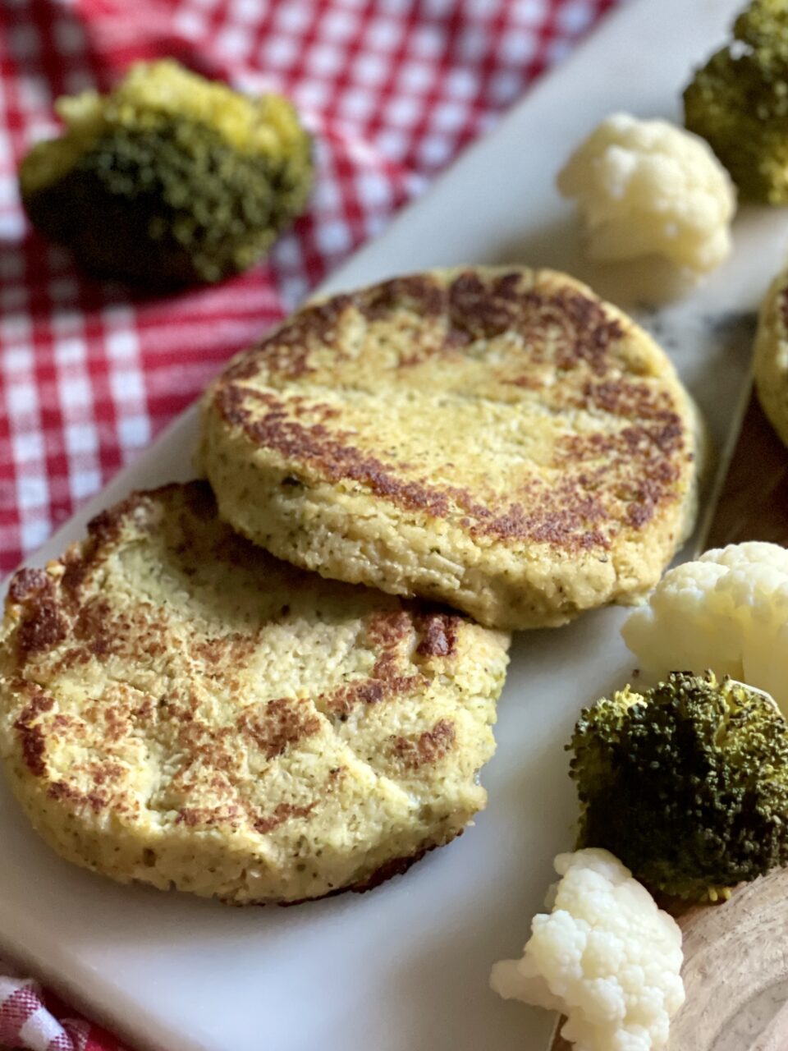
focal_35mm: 64
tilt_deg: -51.4
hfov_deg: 22.9
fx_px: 1943
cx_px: 394
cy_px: 526
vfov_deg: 30.3
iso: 400
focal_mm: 7.5
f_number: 2.2
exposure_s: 1/35
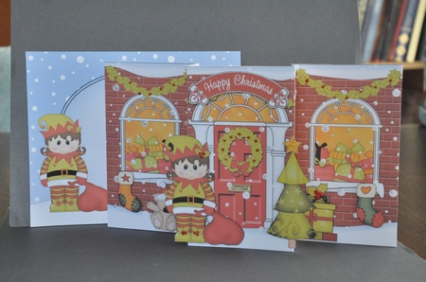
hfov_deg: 27.0
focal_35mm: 75
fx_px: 886
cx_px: 213
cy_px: 141
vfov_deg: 18.1
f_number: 8
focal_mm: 50
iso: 3200
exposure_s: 1/200
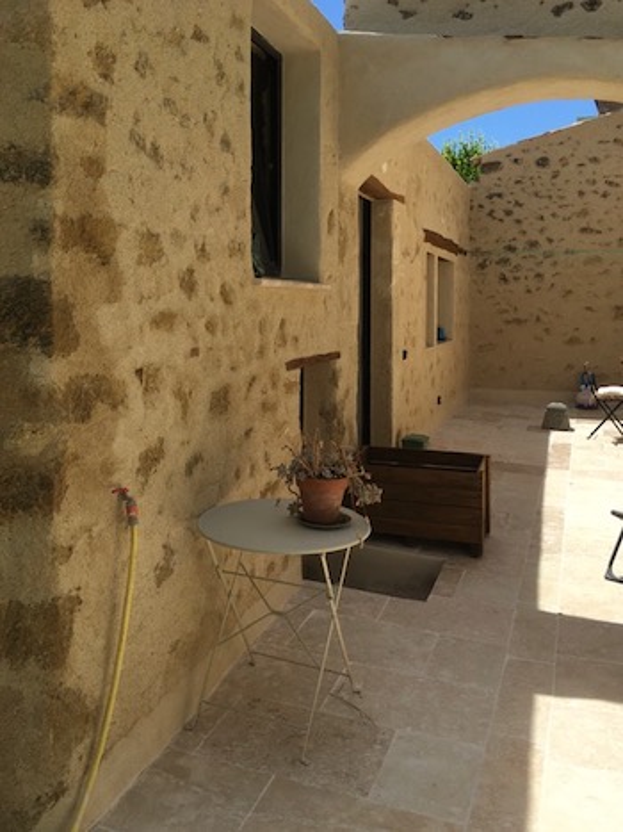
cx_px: 312
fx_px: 696
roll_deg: -1.0
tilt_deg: -7.9
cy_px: 416
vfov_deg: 61.7
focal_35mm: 29
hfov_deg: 48.2
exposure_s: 1/1399
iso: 25
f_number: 2.2
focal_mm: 4.15
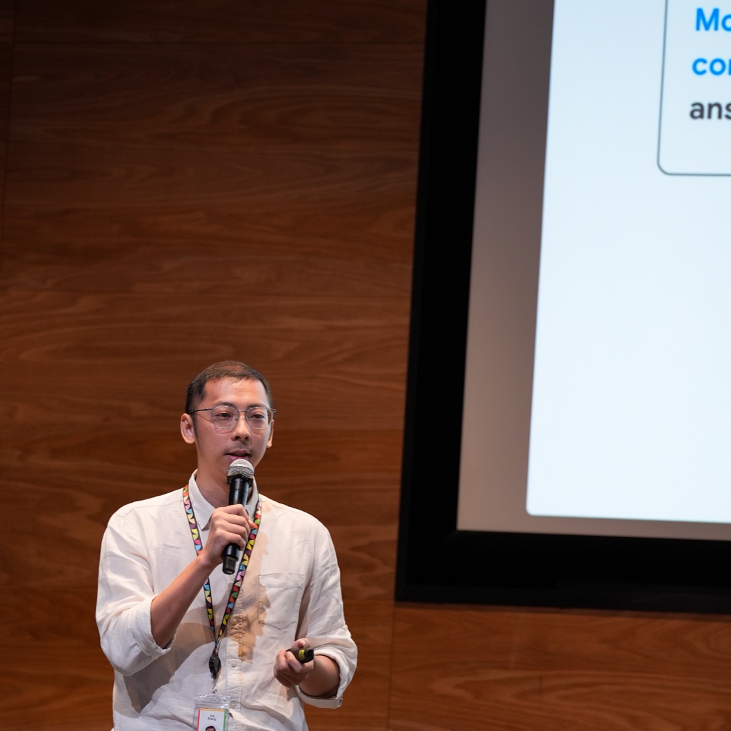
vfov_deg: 6.8
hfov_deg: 6.8
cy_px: 399
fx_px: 6188
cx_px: 366
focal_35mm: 259
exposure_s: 1/250
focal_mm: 135
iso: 200
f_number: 1.8
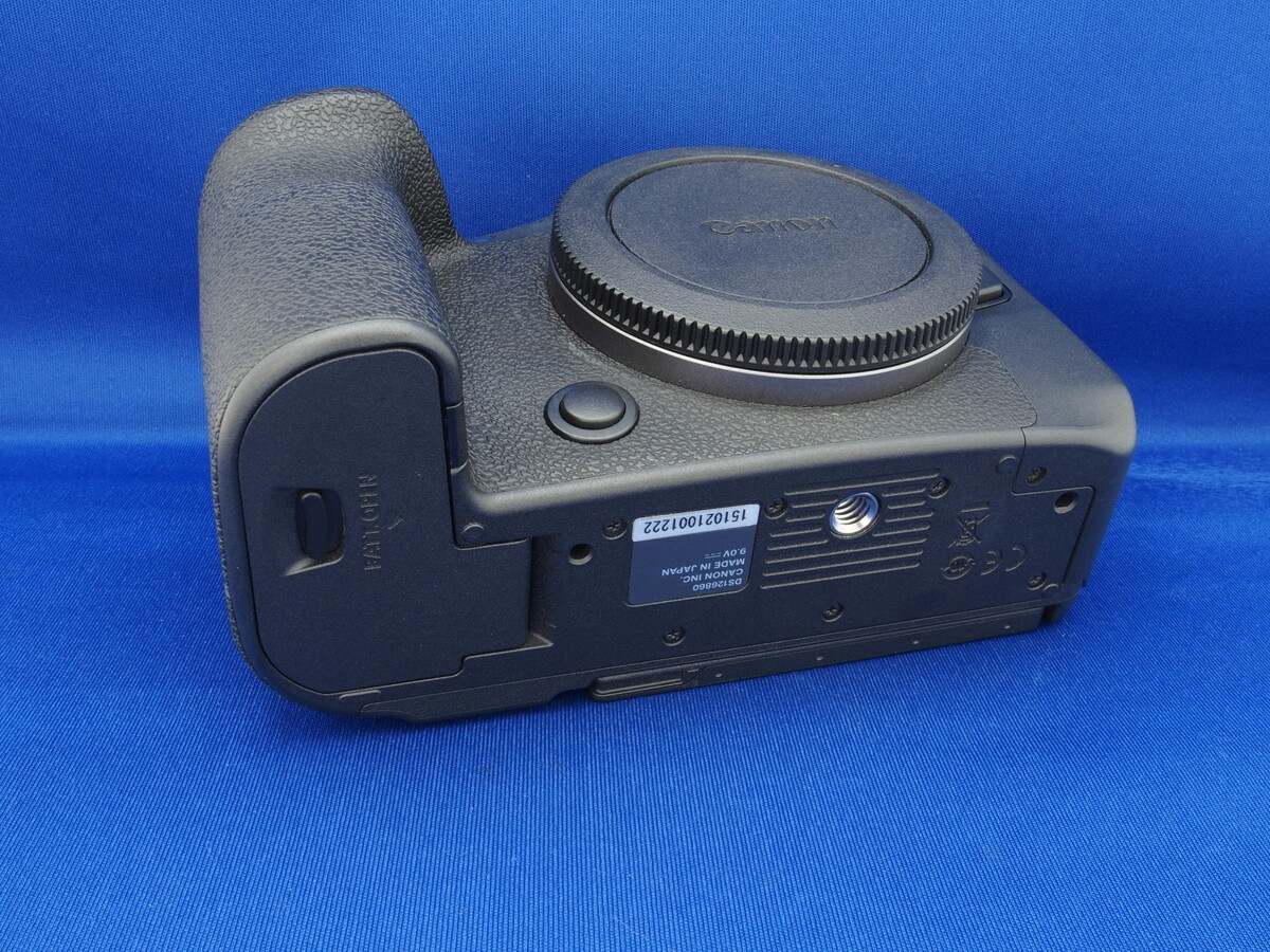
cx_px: 635
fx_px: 1284
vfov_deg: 40.7
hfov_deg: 52.6
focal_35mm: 35
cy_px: 476
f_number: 8
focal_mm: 7.4
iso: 100
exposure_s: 2
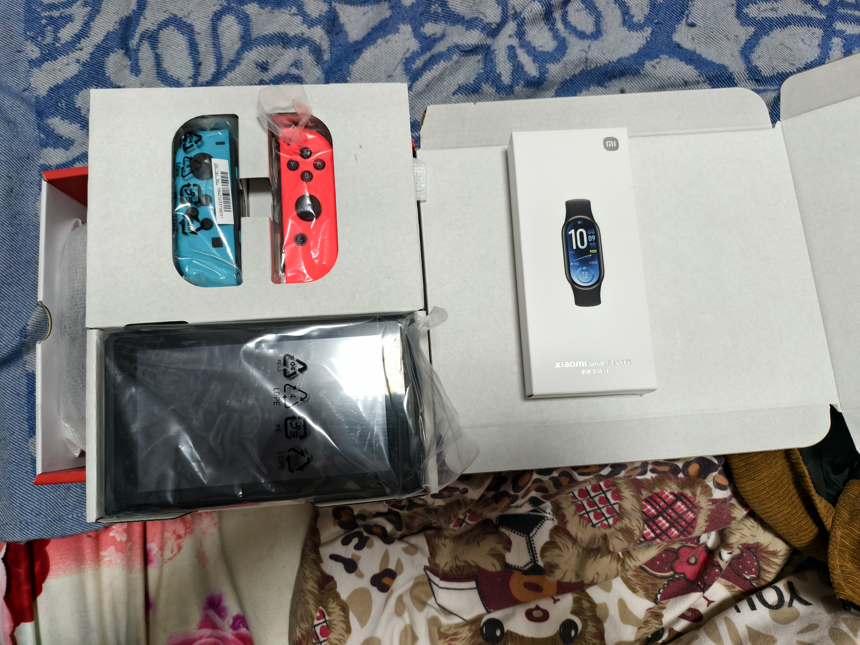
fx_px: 571
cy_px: 322
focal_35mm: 23
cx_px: 430
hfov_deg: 73.9
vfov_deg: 58.9
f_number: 1.57
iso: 299
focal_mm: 6.54
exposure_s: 1/50
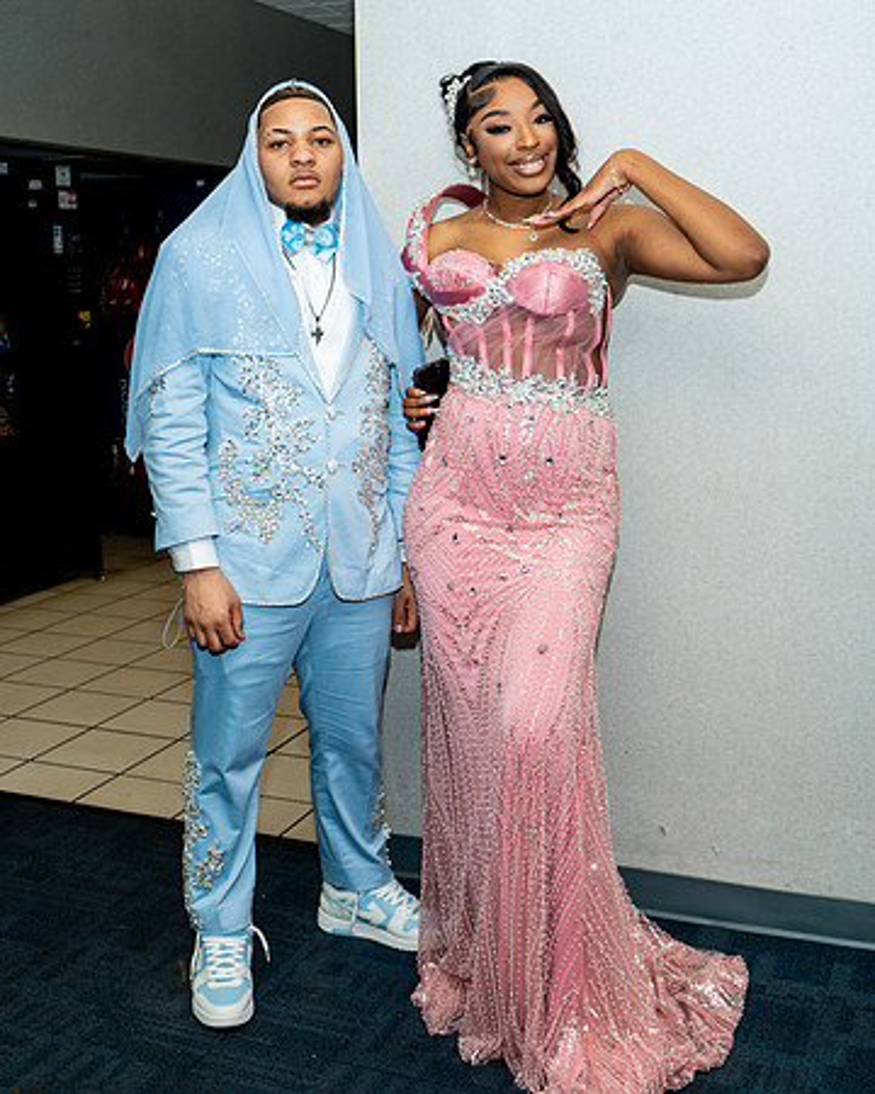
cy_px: 549
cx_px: 445
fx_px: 1298
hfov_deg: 37.2
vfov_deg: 45.7
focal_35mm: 40
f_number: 3.5
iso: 125
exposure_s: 1/125
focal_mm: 28
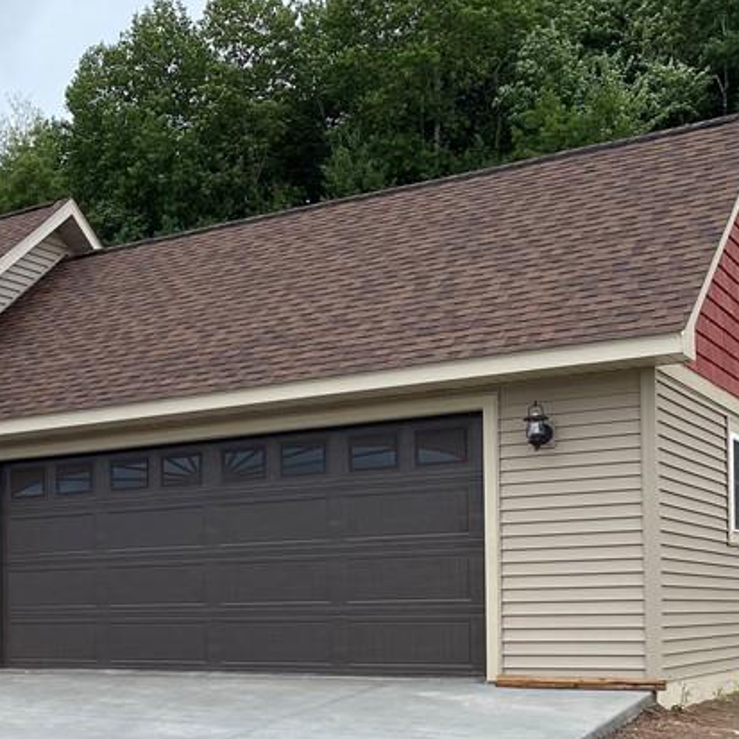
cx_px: -75
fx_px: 1377
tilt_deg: +0.4
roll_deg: +0.1
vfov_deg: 29.2
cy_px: 616
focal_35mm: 57
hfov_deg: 27.5
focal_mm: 4.25
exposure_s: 1/864
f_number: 1.8
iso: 32
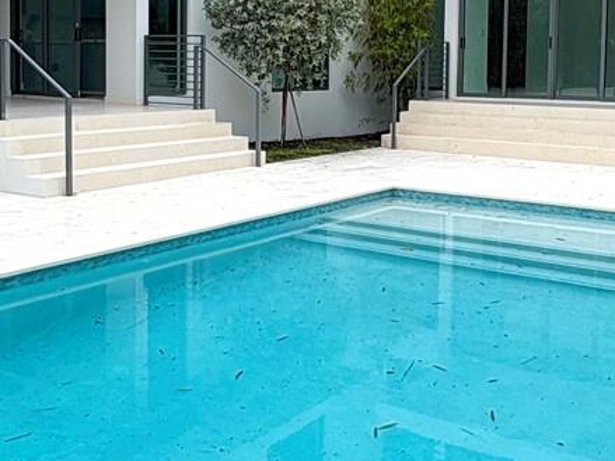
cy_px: 111
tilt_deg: -2.9
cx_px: 291
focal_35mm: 51
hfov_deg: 37.5
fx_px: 906
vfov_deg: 28.1
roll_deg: +0.0
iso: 40
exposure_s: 1/796
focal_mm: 2.22
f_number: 2.2
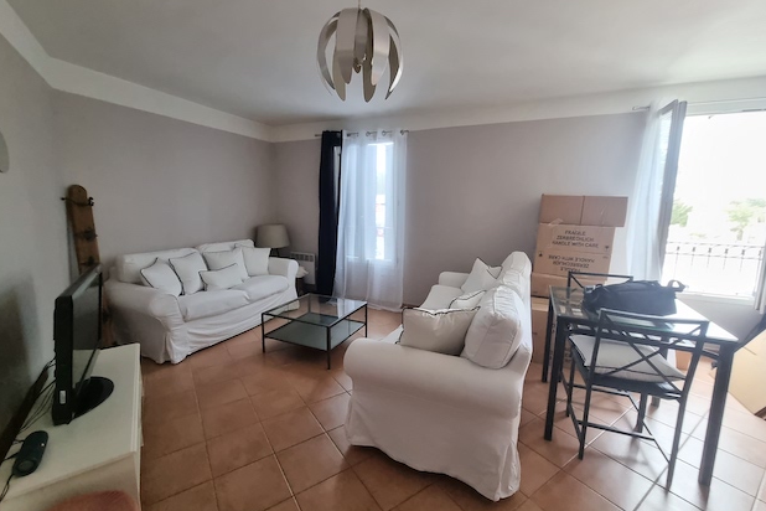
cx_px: 381
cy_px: 246
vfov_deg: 81.2
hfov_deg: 104.3
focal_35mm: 14
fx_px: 298
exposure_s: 1/33
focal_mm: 2.2
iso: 500
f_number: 2.2
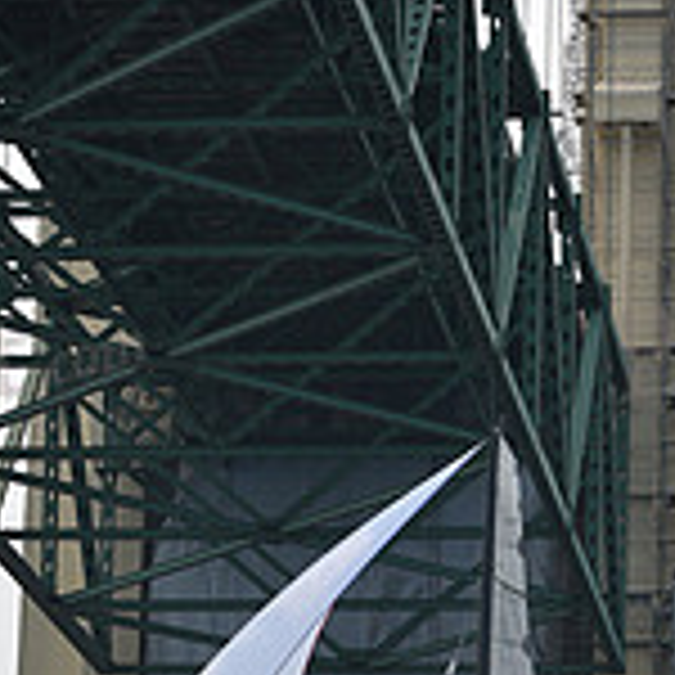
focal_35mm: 230
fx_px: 5074
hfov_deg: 7.6
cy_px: 999
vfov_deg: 7.5
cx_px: 380
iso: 250
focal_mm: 70
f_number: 5
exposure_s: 1/3200
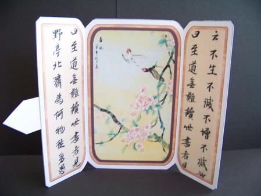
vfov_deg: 39.7
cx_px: 130
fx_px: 272
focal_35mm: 36
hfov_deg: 51.3
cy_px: 98
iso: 364
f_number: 2.8
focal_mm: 5.85
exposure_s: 1/30
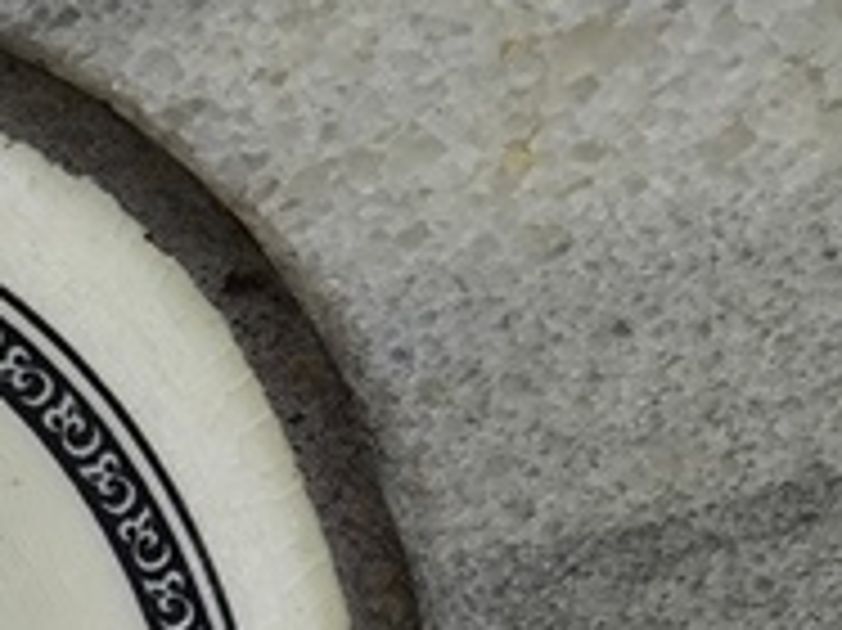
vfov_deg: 6.8
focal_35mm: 214
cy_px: 1058
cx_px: -795
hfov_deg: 8.8
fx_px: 5202
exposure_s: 1/275
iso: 50
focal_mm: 4.71
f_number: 1.7
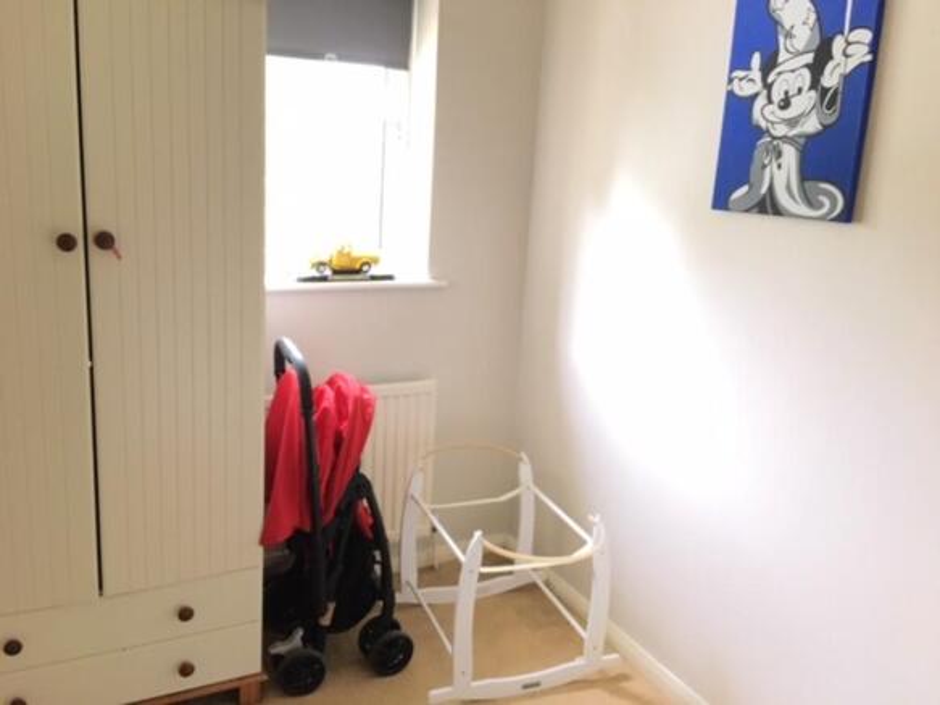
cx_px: 470
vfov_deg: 48.2
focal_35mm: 29
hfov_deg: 61.7
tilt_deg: -12.9
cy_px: 352
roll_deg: -3.5
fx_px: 787
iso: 200
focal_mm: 4.15
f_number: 2.2
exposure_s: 1/33
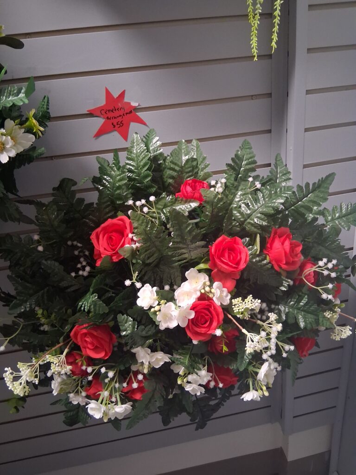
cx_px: 178
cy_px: 238
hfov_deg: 53.1
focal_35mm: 26
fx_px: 357
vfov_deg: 67.3
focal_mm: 3.98
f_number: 1.8
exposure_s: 1/24
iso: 800
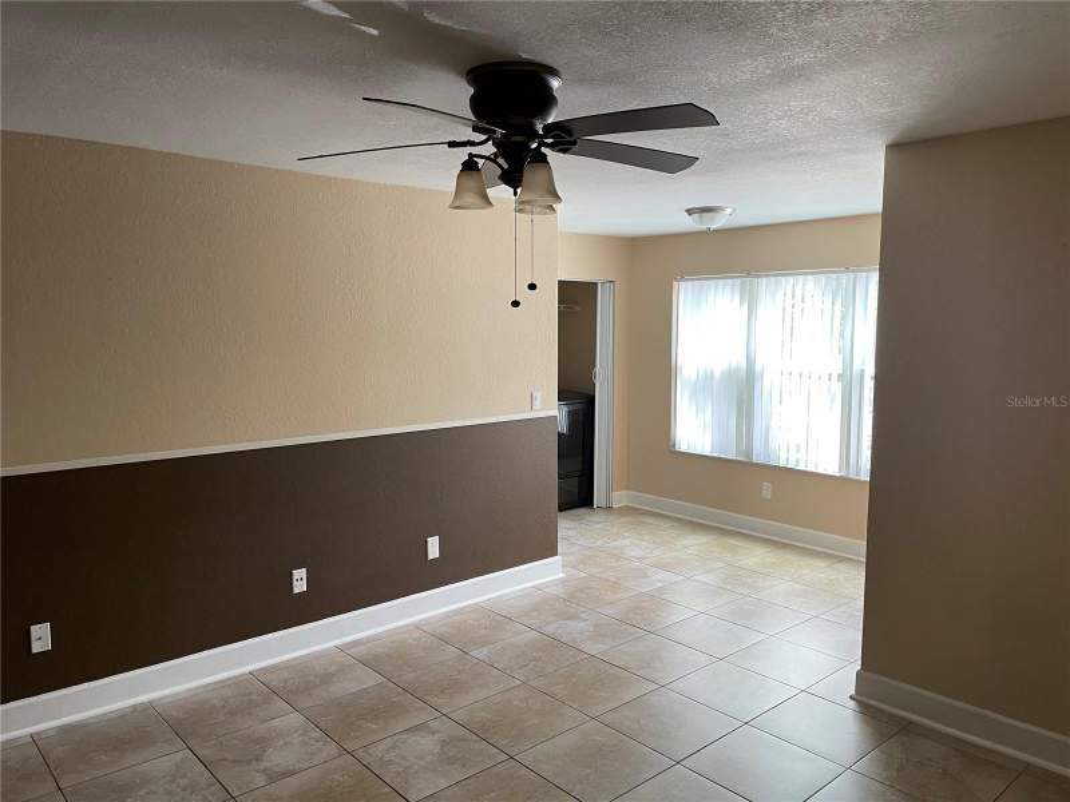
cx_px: 535
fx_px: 804
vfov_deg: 53.1
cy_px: 401
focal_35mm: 26
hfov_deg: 67.3
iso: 80
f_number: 1.6
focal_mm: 4.2
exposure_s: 1/60
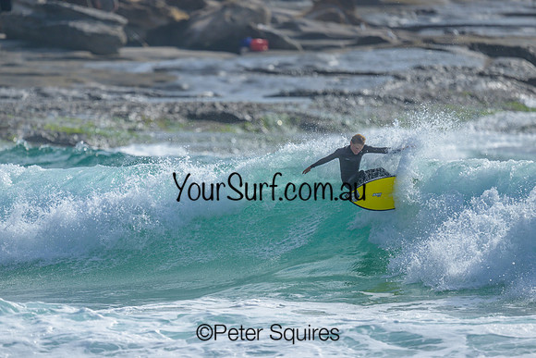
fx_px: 11913
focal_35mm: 800
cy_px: 179
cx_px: 268
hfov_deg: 2.6
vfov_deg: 1.7
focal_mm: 800
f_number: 6.3
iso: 180
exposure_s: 1/2000
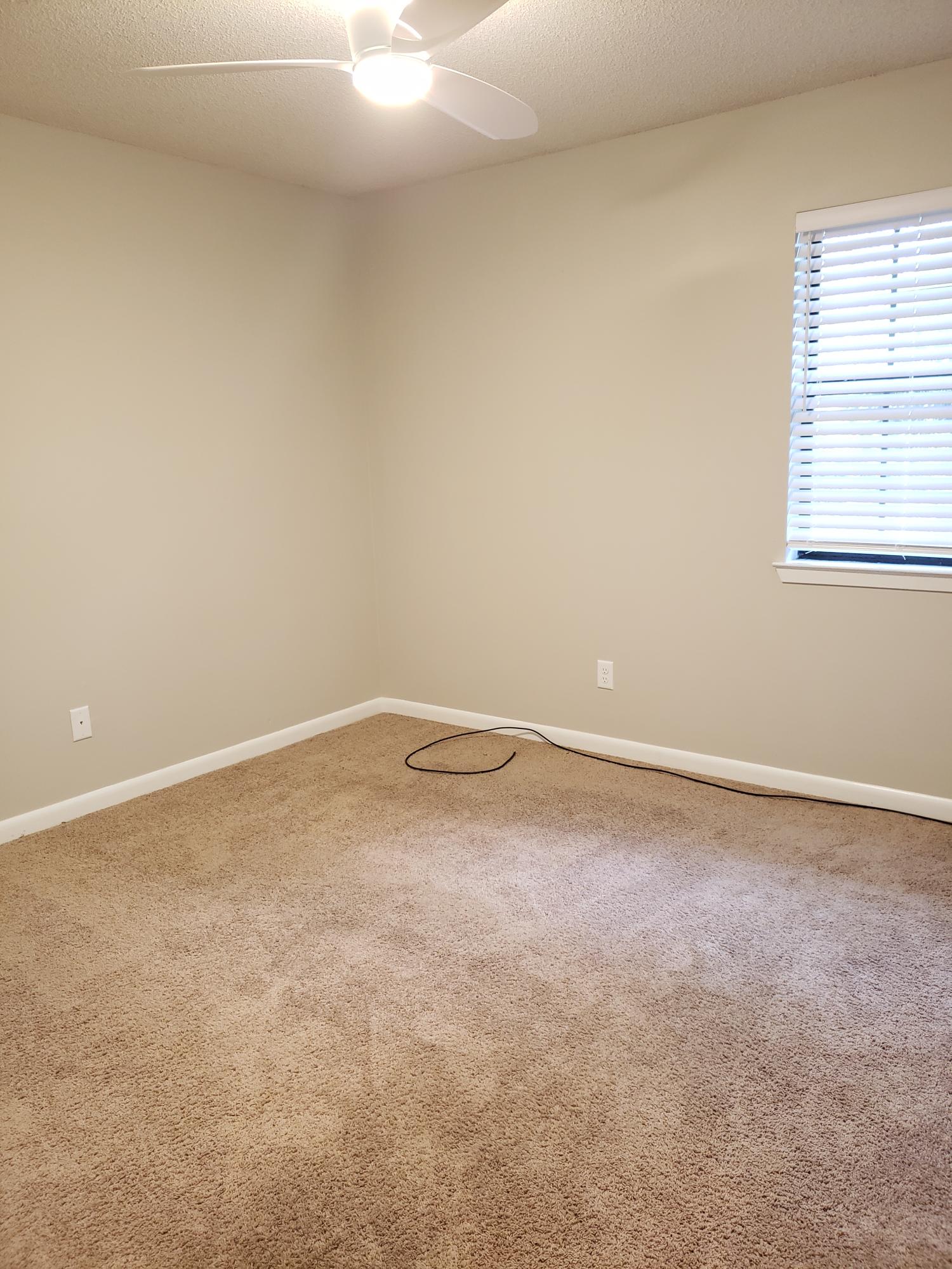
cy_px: 634
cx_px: 476
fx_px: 953
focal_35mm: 26
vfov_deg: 67.3
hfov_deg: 53.1
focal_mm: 4.3
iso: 320
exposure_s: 1/40
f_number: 1.5
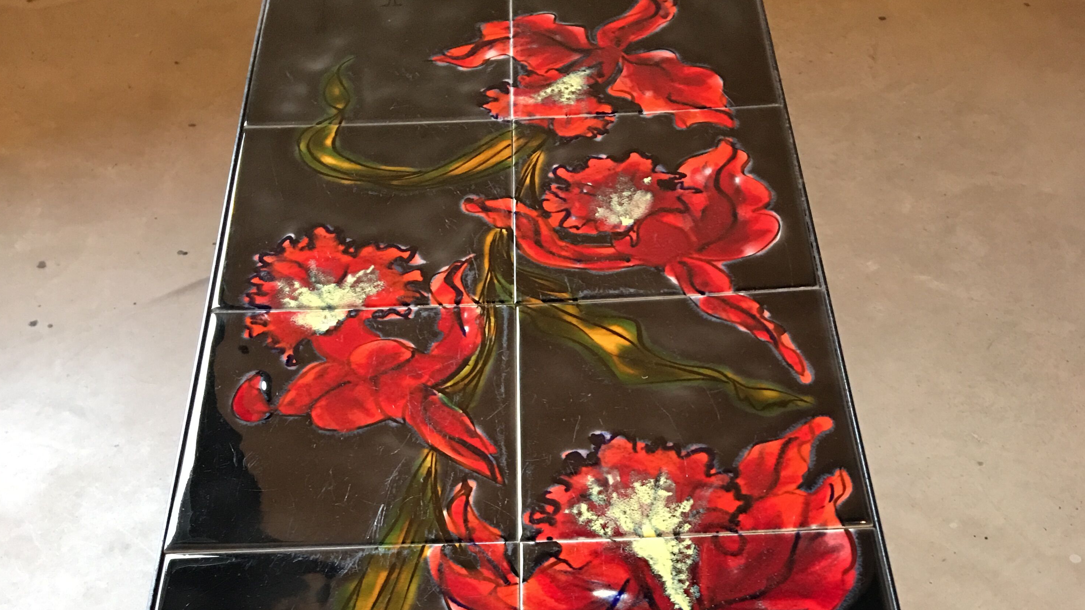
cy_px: 617
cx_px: 549
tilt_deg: -54.1
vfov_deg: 26.2
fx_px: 1237
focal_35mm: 43
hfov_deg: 47.4
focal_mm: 4.15
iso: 100
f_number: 2.2
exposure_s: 1/8
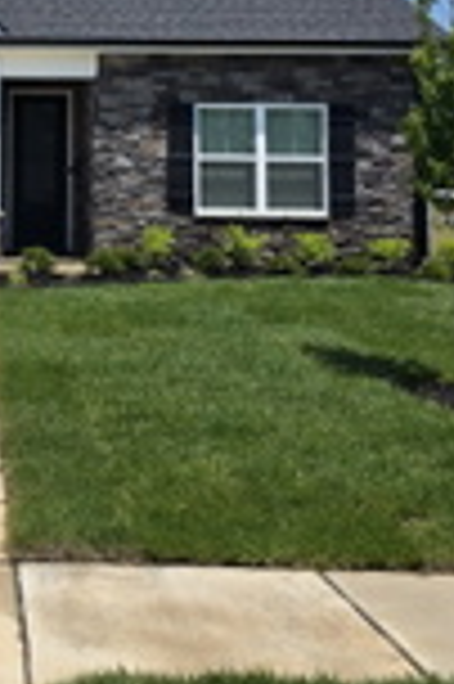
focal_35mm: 63
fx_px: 1194
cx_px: -54
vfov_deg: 31.1
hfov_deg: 20.5
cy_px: 135
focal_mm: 6.3
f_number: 1.7
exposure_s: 1/7944
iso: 64
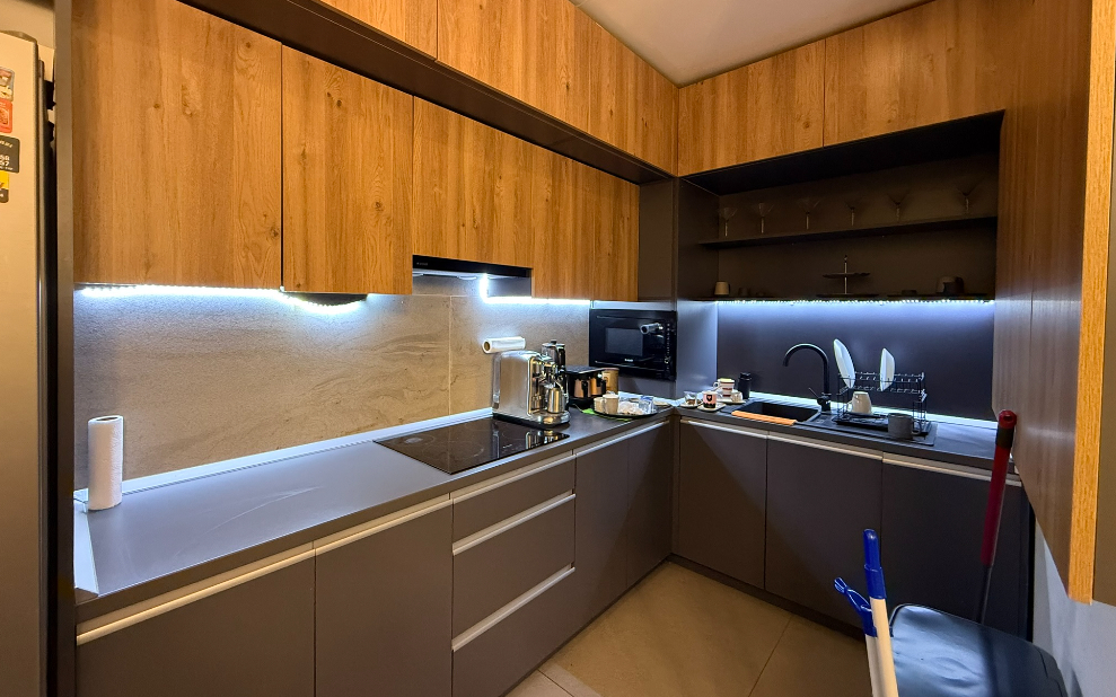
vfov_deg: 74.6
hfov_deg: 101.5
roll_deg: -0.3
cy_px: 315
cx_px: 556
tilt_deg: -0.9
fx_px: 456
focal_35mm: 15
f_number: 2.2
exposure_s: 1/50
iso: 500
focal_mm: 2.22
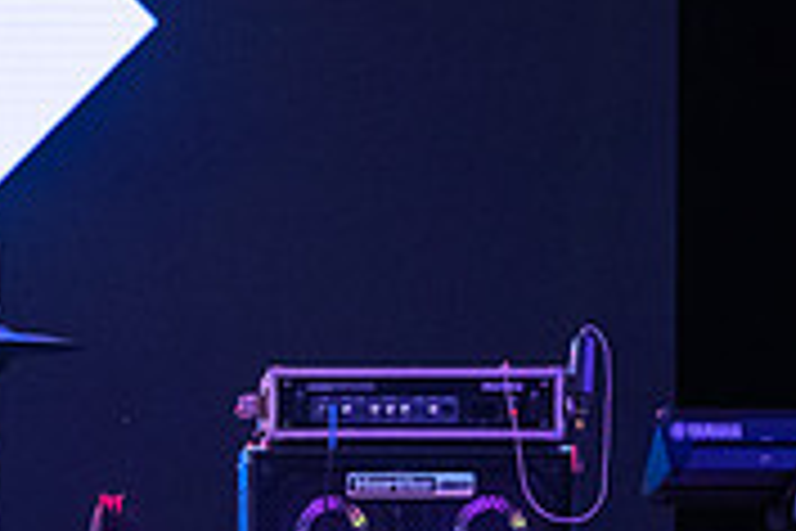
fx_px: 17776
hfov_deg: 2.6
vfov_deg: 1.7
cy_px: 524
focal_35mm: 804
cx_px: -279
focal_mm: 200
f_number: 4
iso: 640
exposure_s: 1/200
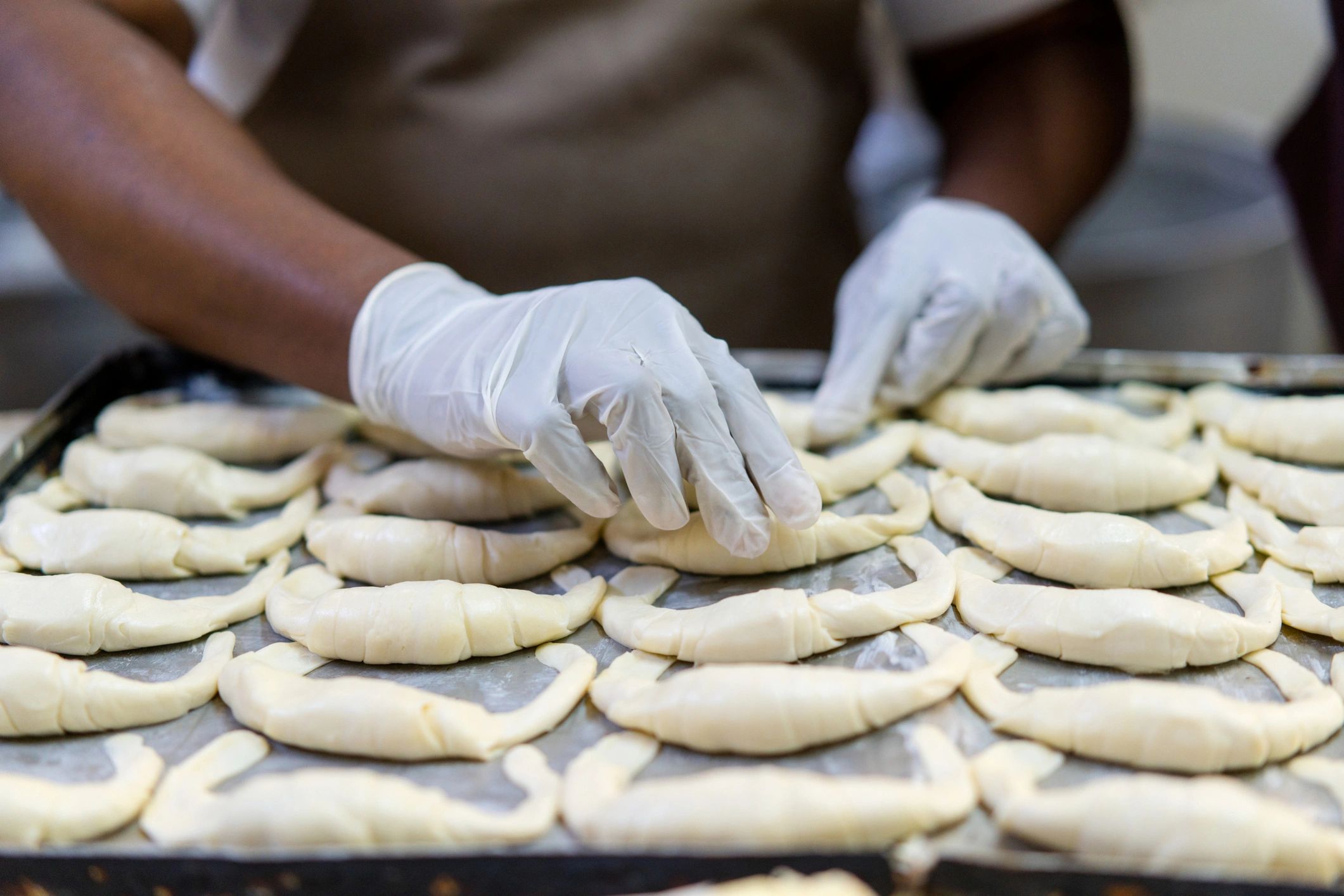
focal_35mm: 55
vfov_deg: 24.6
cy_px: 448
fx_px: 2053
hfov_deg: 36.2
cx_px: 672
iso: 400
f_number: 2.2
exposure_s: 1/100
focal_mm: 55
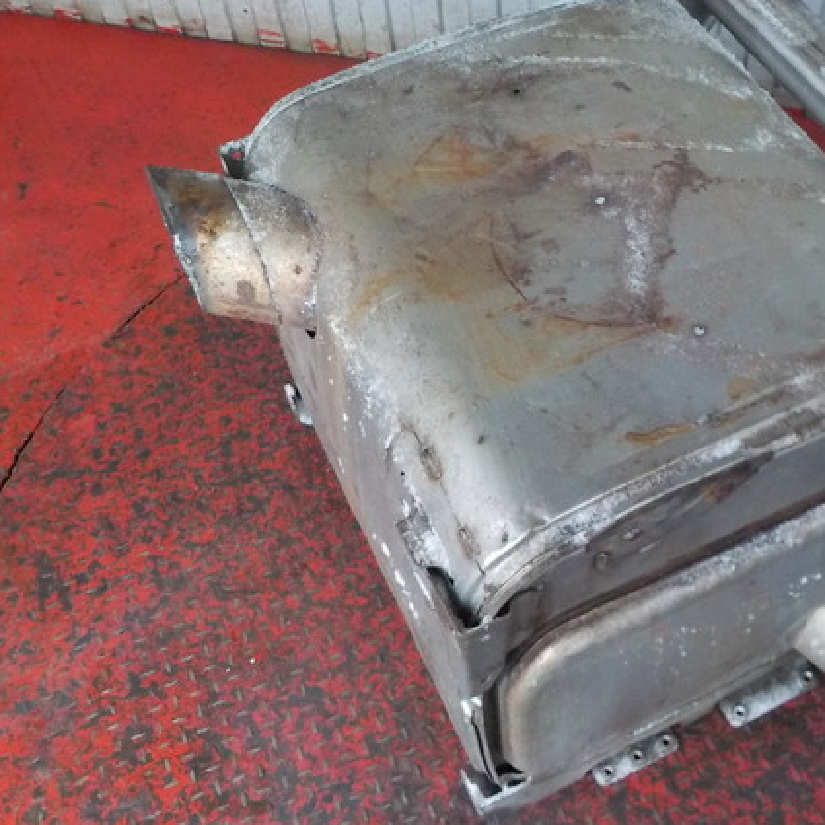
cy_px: 385
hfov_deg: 41.4
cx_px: 533
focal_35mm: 40
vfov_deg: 41.8
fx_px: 1079
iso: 640
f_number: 3.3
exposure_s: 1/8
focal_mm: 4.1
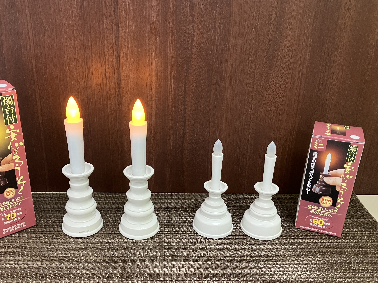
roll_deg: -0.1
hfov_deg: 53.9
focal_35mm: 34
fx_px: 371
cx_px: 170
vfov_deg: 41.7
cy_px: 161
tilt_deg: -23.9
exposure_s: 1/50
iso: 160
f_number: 1.8
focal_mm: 3.99
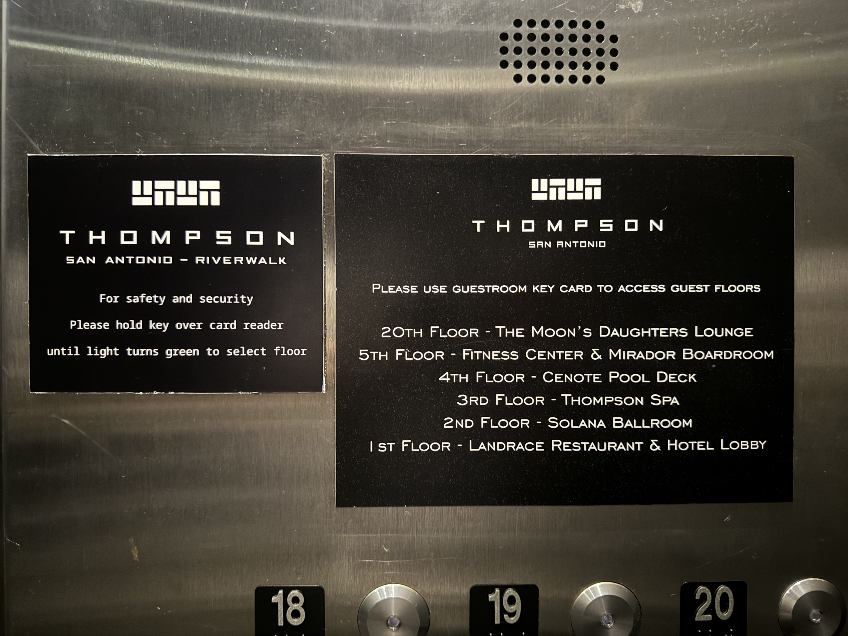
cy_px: 318
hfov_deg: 71.6
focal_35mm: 24
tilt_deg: -0.5
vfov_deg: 56.8
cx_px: 424
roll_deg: -0.3
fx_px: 588
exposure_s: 1/9
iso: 1250
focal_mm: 6.76
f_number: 1.78
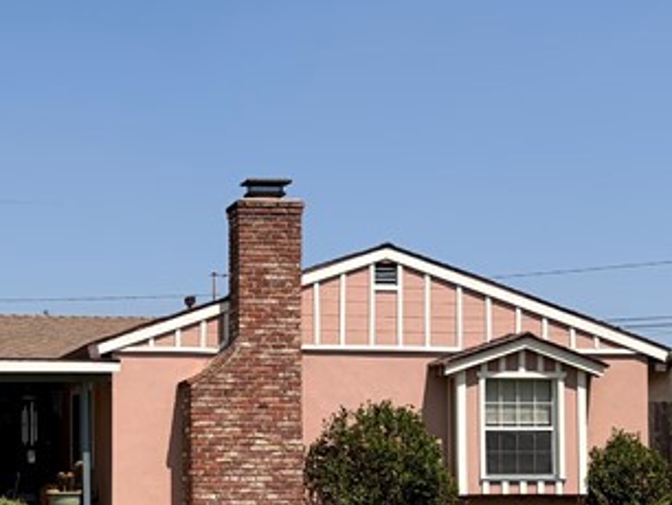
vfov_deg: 16.8
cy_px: 437
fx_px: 1690
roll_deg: +1.0
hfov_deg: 22.0
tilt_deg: +2.9
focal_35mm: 87
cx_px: 86
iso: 50
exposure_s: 1/4608
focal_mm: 5.96
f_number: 1.6
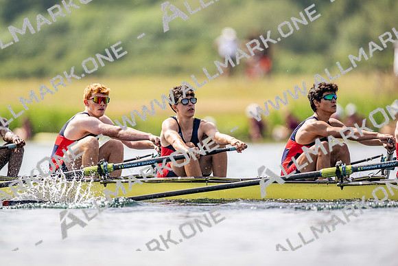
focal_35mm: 600
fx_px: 6635
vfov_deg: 2.3
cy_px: 133
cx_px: 199
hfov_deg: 3.4
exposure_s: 1/2500
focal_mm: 600
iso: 200
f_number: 4
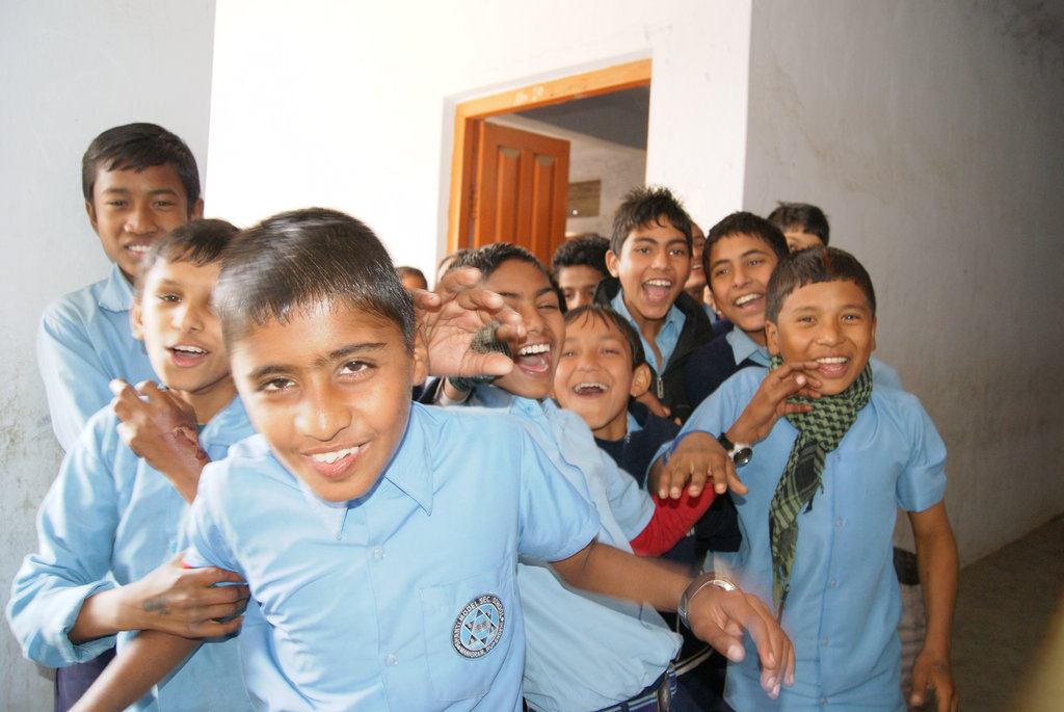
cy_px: 356
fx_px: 799
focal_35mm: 27
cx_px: 532
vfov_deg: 48.0
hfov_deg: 67.3
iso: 400
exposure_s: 1/80
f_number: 4.5
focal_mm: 18
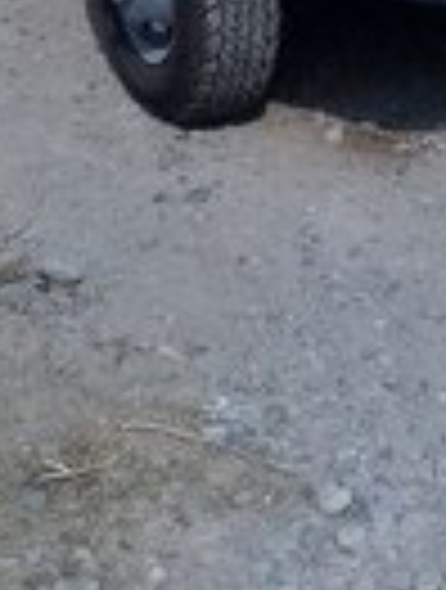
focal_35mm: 117
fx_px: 2000
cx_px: 234
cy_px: -261
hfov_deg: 12.7
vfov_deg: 15.6
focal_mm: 3.3
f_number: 2.2
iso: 64
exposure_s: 1/2304
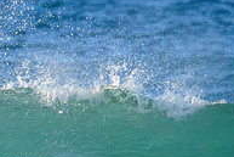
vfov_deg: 0.7
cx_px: -129
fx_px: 13601
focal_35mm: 2091
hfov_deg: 1.0
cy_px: 134
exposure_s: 1/2000
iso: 2200
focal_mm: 630
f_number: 11
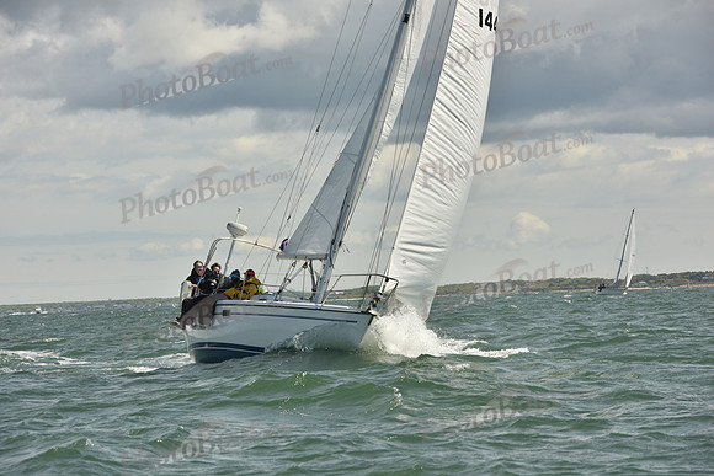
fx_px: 3769
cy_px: 238
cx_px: 357
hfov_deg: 10.8
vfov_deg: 7.2
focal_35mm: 190
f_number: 11
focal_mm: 190
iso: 320
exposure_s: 1/800
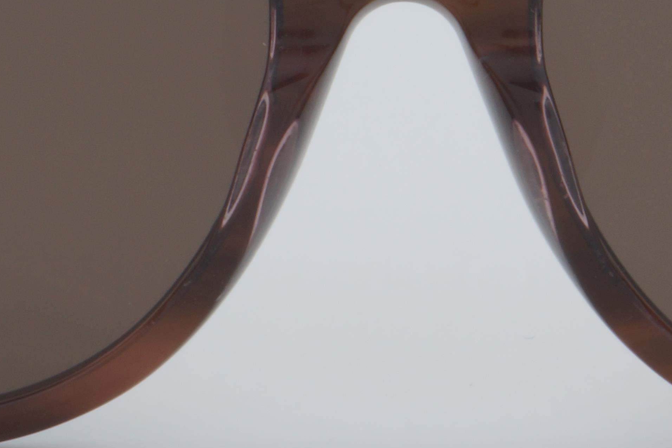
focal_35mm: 235
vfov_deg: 5.8
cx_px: 407
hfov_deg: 8.8
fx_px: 4387
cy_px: 32
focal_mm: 50
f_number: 32
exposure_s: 1/4
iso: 100
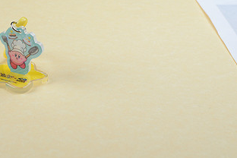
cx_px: 18
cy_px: 54
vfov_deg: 14.7
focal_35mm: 93
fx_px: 612
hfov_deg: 21.4
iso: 250
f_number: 13
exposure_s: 1/200
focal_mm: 50
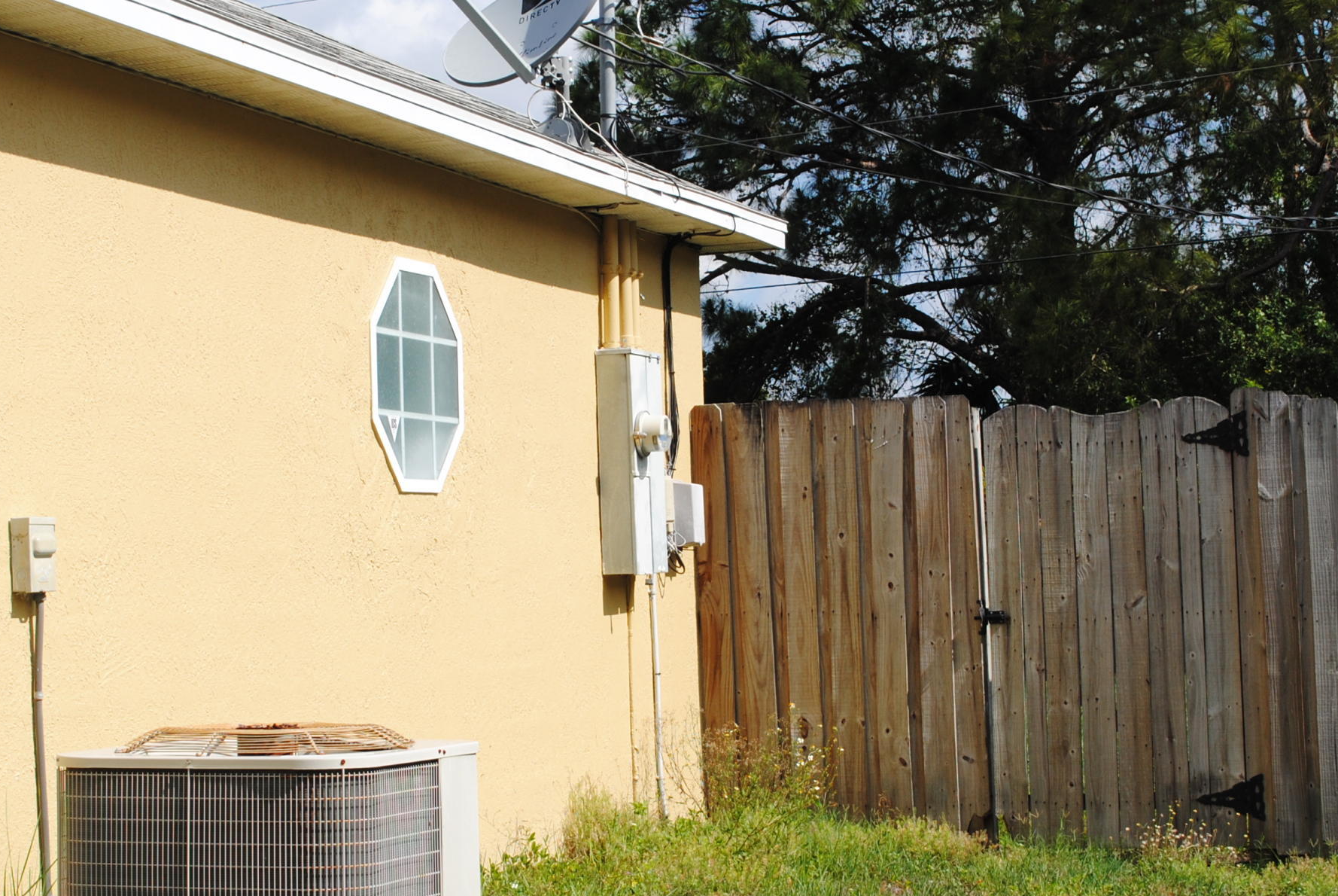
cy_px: 437
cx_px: 624
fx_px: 3014
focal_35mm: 81
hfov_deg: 25.0
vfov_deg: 16.9
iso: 100
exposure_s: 1/200
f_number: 10
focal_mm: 32
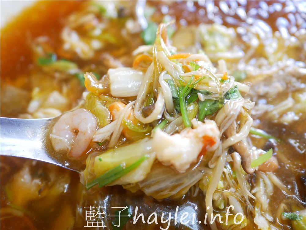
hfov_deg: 60.0
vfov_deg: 46.8
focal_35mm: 30
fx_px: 265
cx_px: 153
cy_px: 115
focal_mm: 15
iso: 320
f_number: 1.7
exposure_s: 1/60
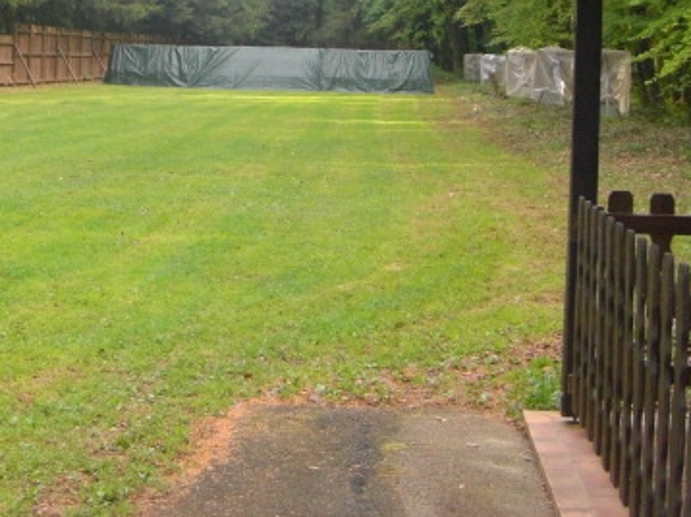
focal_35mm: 68
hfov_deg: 28.4
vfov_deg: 21.2
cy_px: 62
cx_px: 230
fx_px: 1356
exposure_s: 1/100
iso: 200
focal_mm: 6.3
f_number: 3.4
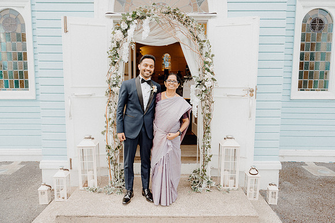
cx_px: 168
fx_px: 279
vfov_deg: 43.6
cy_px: 112
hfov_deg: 61.9
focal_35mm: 30
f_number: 3.5
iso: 125
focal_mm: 30
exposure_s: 1/320
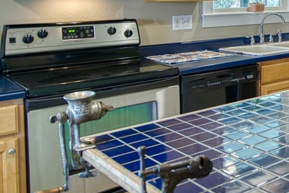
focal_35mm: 49
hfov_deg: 32.4
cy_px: 3
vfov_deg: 26.2
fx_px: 393
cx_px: 357
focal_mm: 16
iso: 500
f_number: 4
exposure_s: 1/25
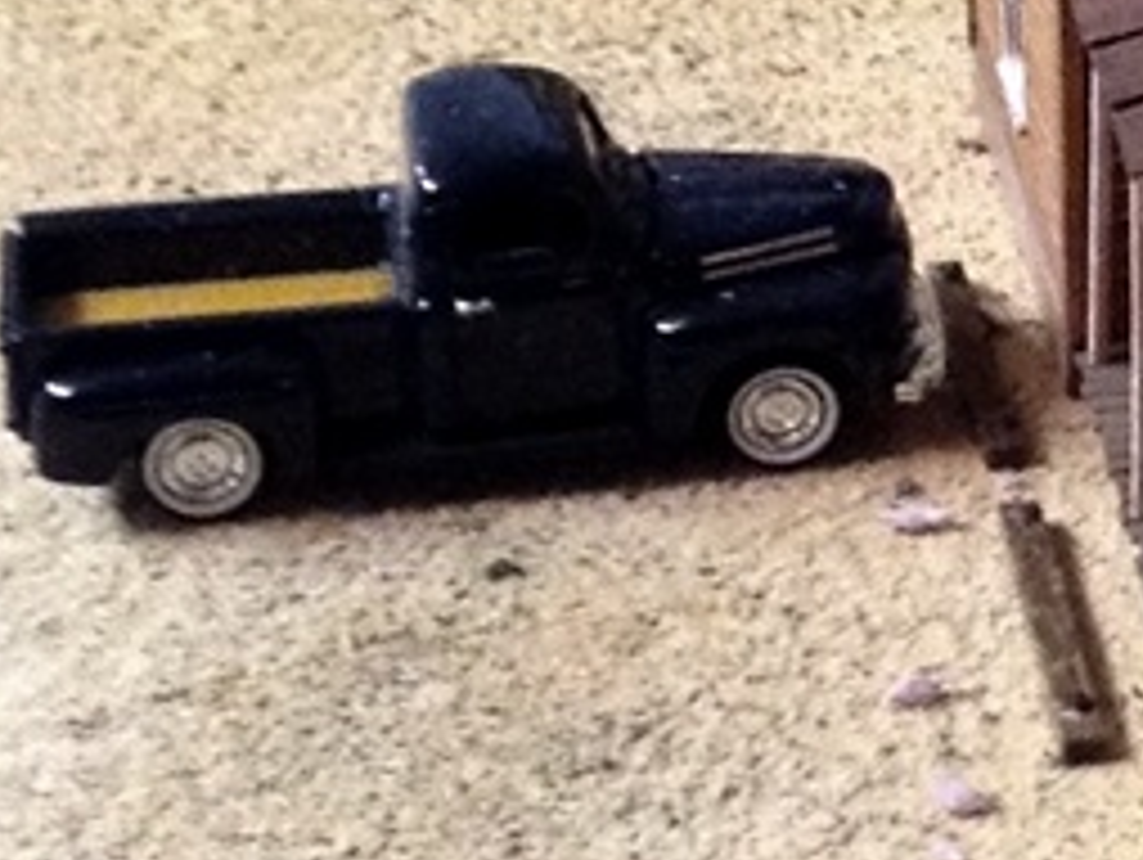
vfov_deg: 17.8
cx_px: 1181
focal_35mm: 83
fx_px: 2743
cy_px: 356
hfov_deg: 22.5
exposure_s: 1/24
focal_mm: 3.3
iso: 250
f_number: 2.4
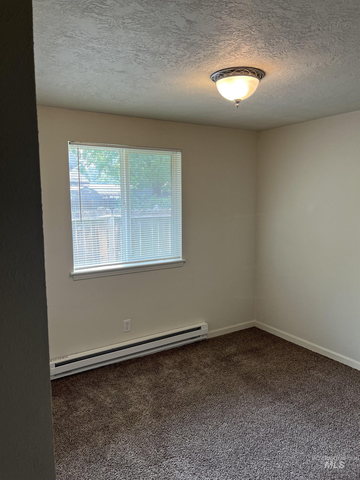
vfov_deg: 67.3
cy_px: 240
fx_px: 361
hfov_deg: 53.1
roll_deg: +1.5
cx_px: 180
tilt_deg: -5.9
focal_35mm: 26
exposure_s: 1/120
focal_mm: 5.1
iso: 100
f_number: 1.6
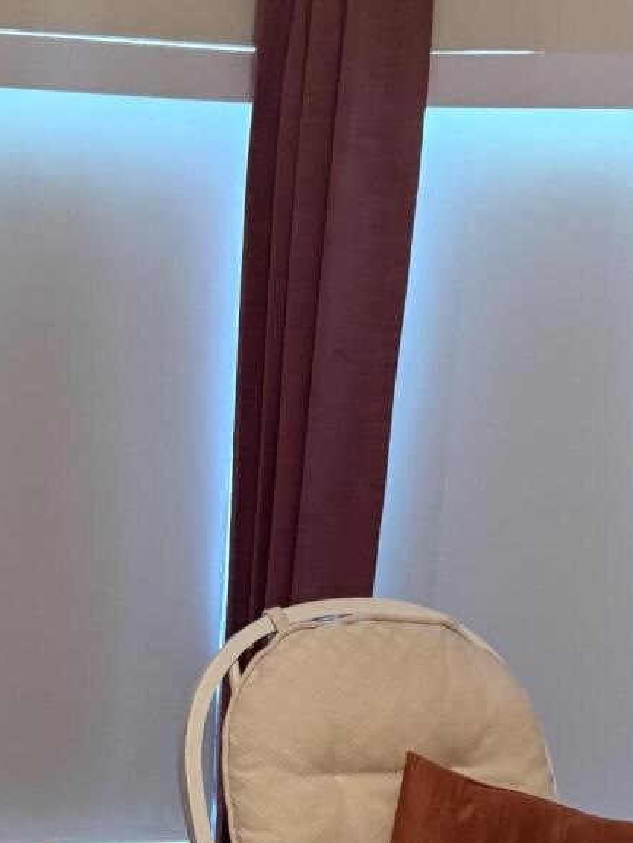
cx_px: 158
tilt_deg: -19.0
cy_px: 852
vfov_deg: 22.6
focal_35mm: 83
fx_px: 2022
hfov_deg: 17.7
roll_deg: -3.5
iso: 400
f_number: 1.78
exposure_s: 1/60
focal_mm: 6.76
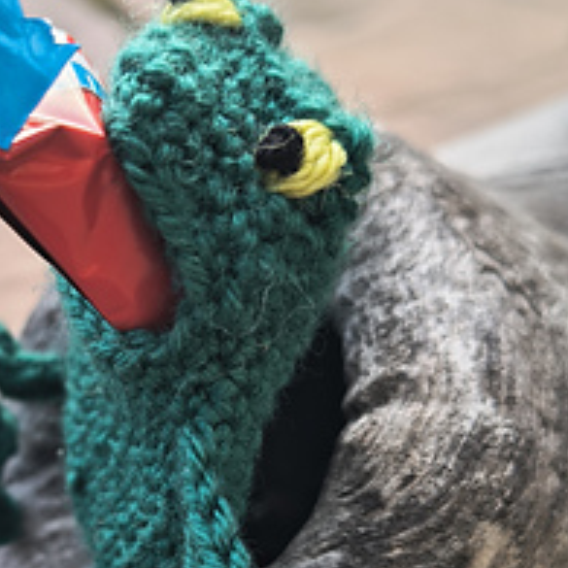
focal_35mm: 52
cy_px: 402
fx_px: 965
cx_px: 144
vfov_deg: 32.4
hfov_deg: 32.2
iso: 100
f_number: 1.8
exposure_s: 1/142
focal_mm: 5.56
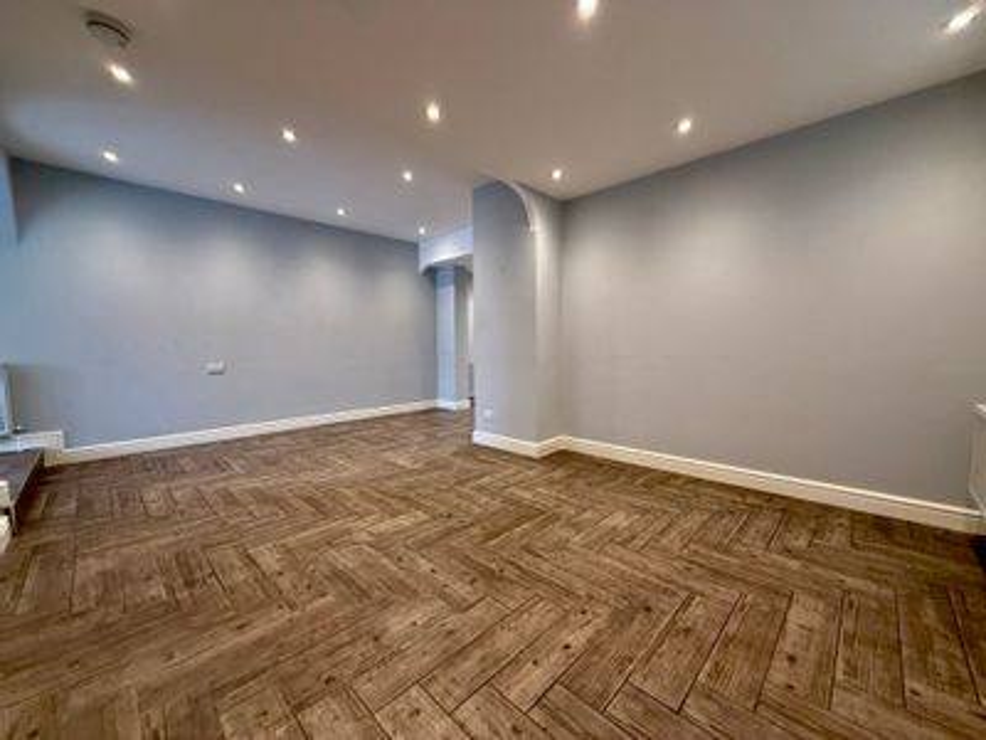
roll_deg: -0.1
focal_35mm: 14
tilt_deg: -3.8
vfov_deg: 85.7
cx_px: 493
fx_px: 399
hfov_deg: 102.1
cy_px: 370
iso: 250
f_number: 2.2
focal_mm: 2.22
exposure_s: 1/100
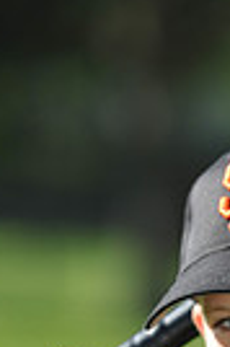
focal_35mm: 759
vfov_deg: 2.7
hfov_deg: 1.8
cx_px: 315
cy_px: 554
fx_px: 7292
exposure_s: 1/1250
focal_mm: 175
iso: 200
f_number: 4
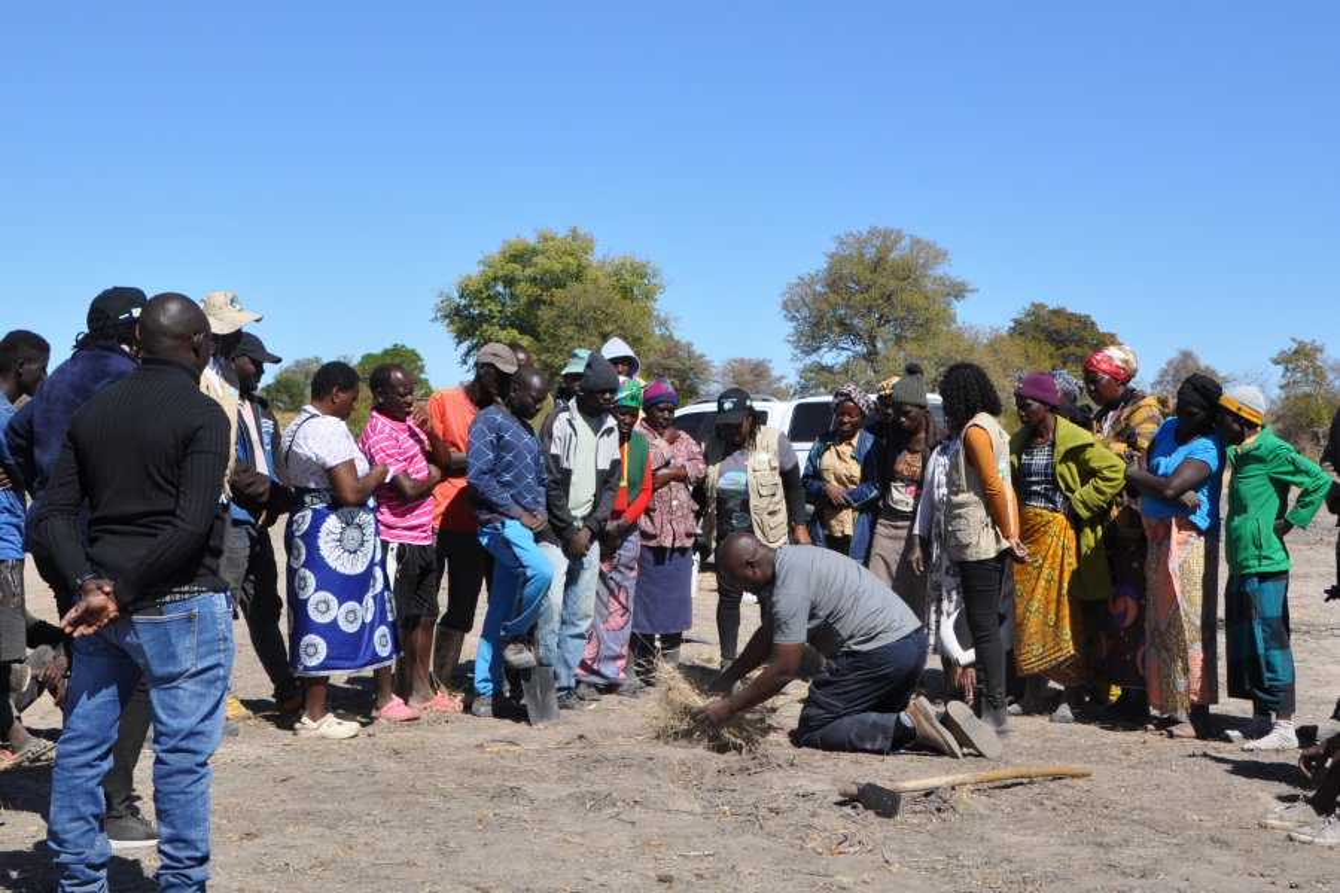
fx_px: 1340
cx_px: 670
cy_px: 446
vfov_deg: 36.9
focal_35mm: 36
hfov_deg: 53.1
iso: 200
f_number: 10
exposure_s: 1/400
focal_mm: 24
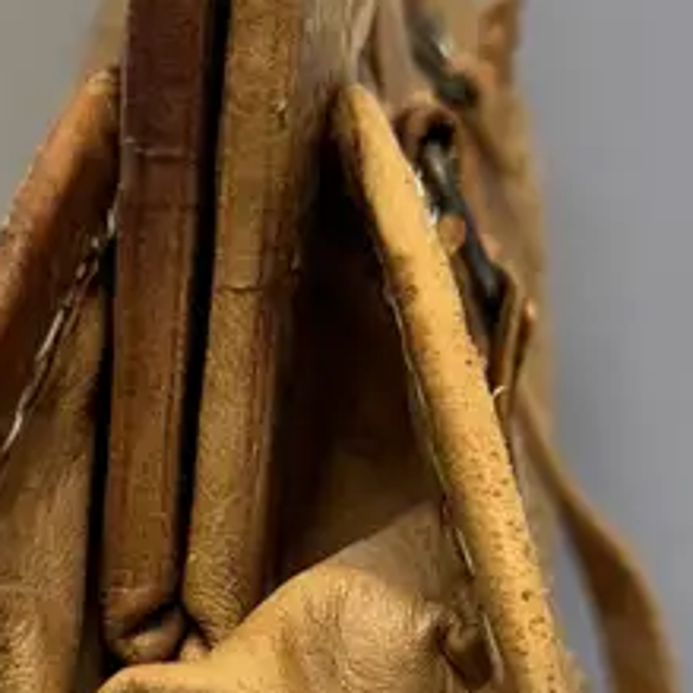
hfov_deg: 17.6
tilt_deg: -32.9
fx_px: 2242
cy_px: 1133
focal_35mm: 99
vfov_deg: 15.7
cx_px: 288
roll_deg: +0.1
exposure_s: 1/100
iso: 125
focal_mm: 6.86
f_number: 1.78
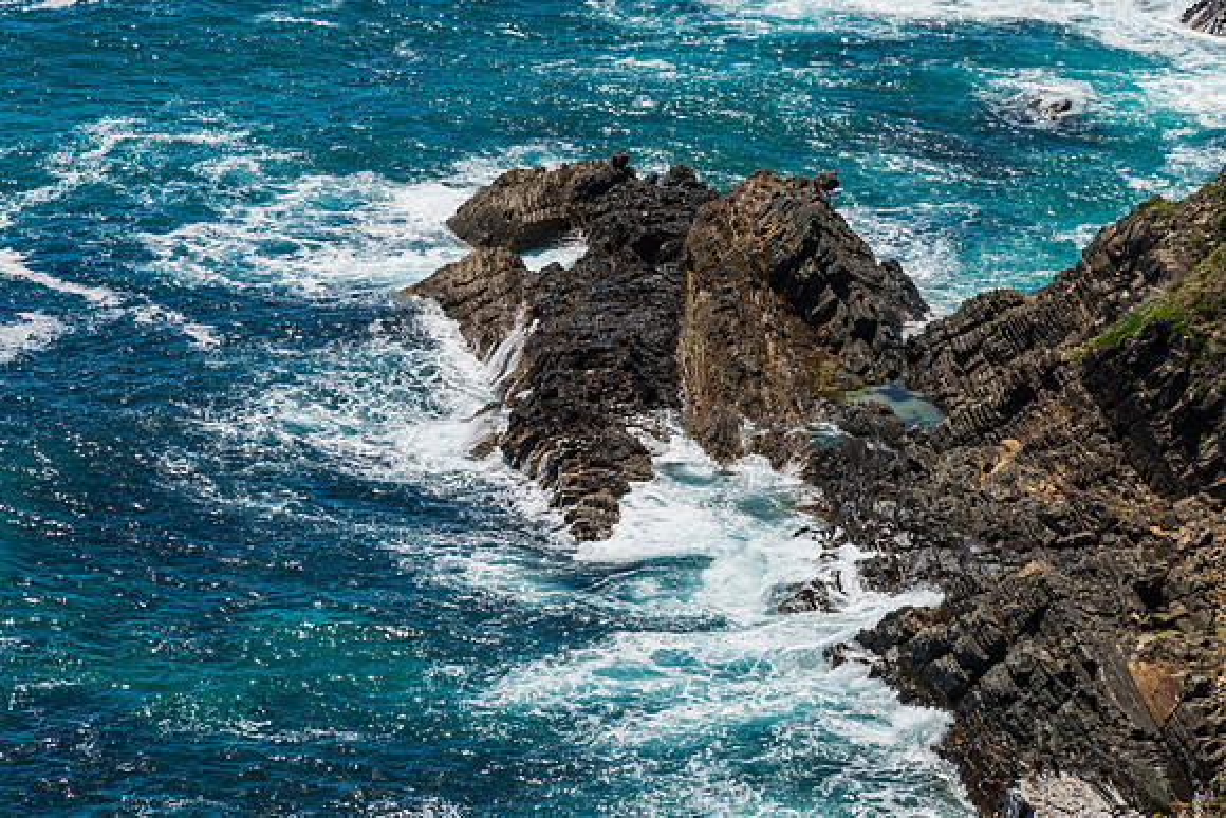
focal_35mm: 123
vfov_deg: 11.2
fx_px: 4185
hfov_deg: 16.7
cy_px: 418
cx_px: 599
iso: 40
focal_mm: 120
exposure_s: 1/250
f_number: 11
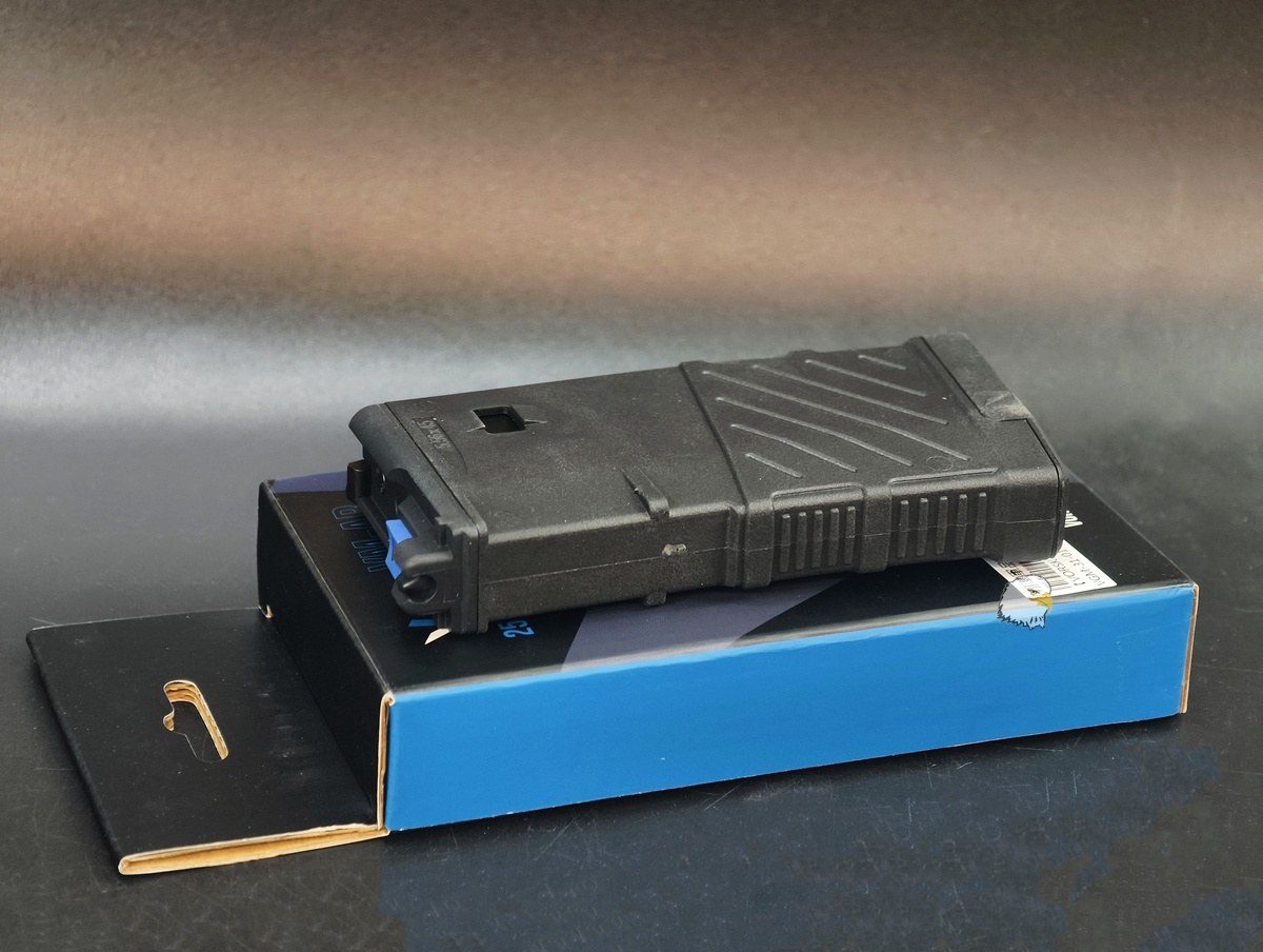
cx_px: 632
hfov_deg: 23.0
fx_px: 3106
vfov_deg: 17.4
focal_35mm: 85
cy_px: 476
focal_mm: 22.48
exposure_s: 1/12
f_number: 2.67
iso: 1082
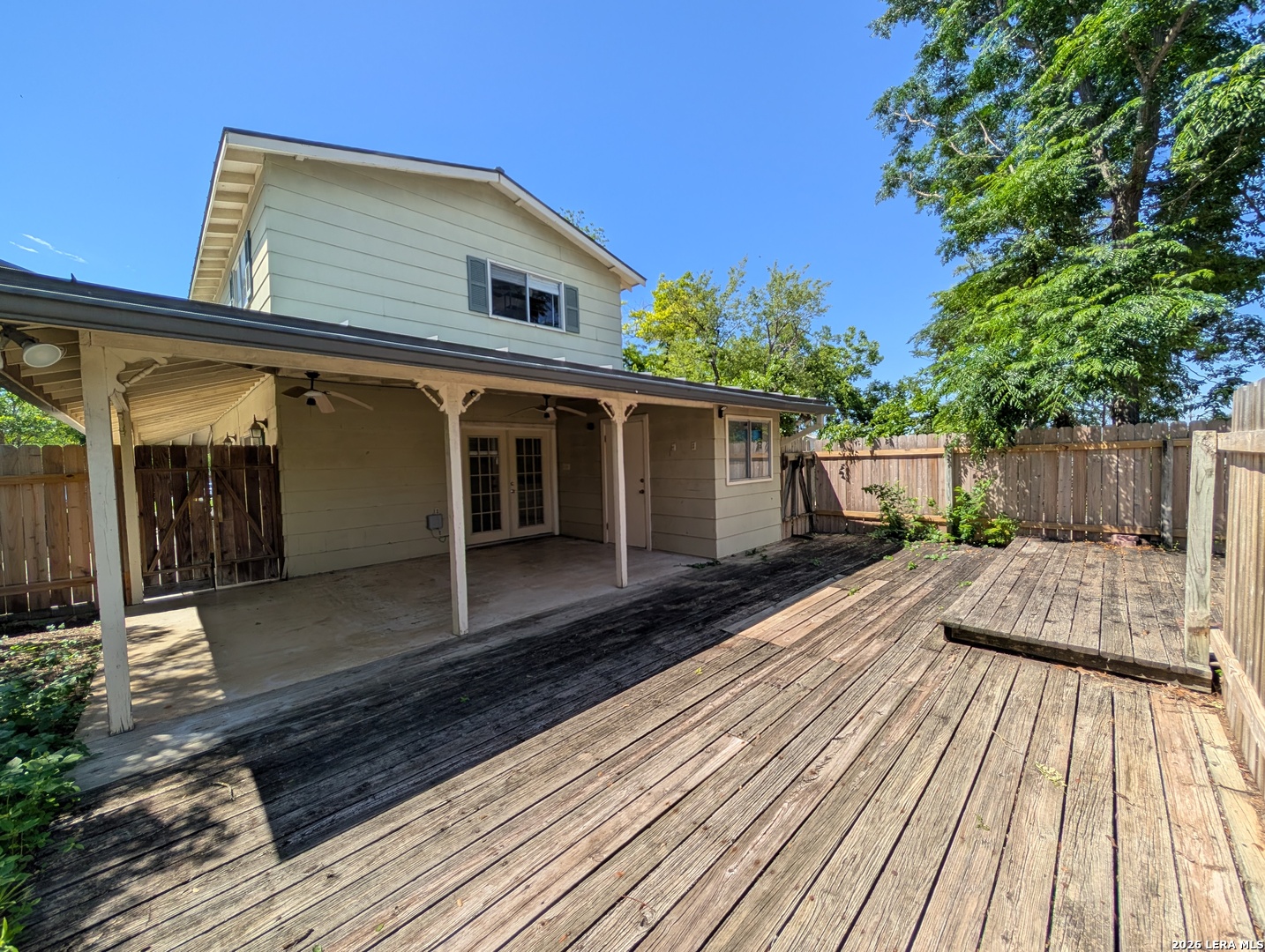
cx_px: 632
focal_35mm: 12
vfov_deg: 94.7
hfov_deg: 110.5
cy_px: 476
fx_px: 439
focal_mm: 2.02
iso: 54
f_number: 1.7
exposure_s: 1/1949
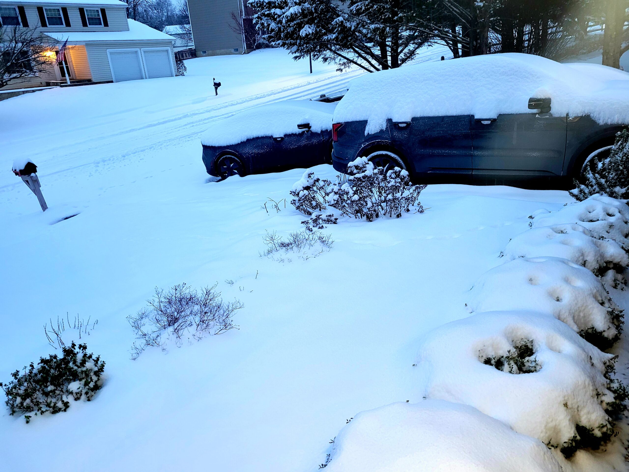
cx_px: 314
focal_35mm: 26
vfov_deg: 53.1
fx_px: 472
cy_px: 236
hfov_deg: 67.3
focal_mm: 5.4
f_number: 1.8
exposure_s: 1/40
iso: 250
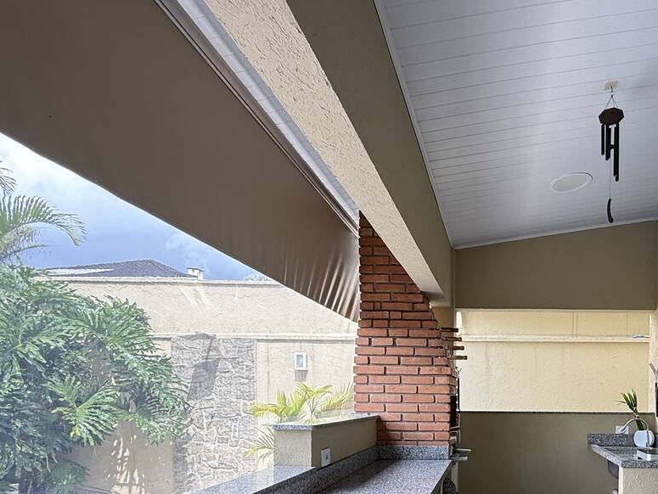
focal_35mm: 26
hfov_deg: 62.9
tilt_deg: -0.8
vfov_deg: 49.3
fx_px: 494
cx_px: 503
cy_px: 410
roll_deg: -0.8
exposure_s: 1/127
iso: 64
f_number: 2.2
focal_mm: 2.22
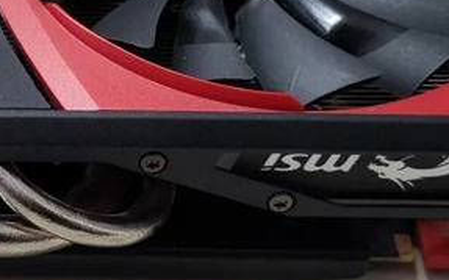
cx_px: 30
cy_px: 139
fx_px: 1174
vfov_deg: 13.6
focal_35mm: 96
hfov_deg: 21.1
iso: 640
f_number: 1.8
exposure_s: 1/26.1
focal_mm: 5.4
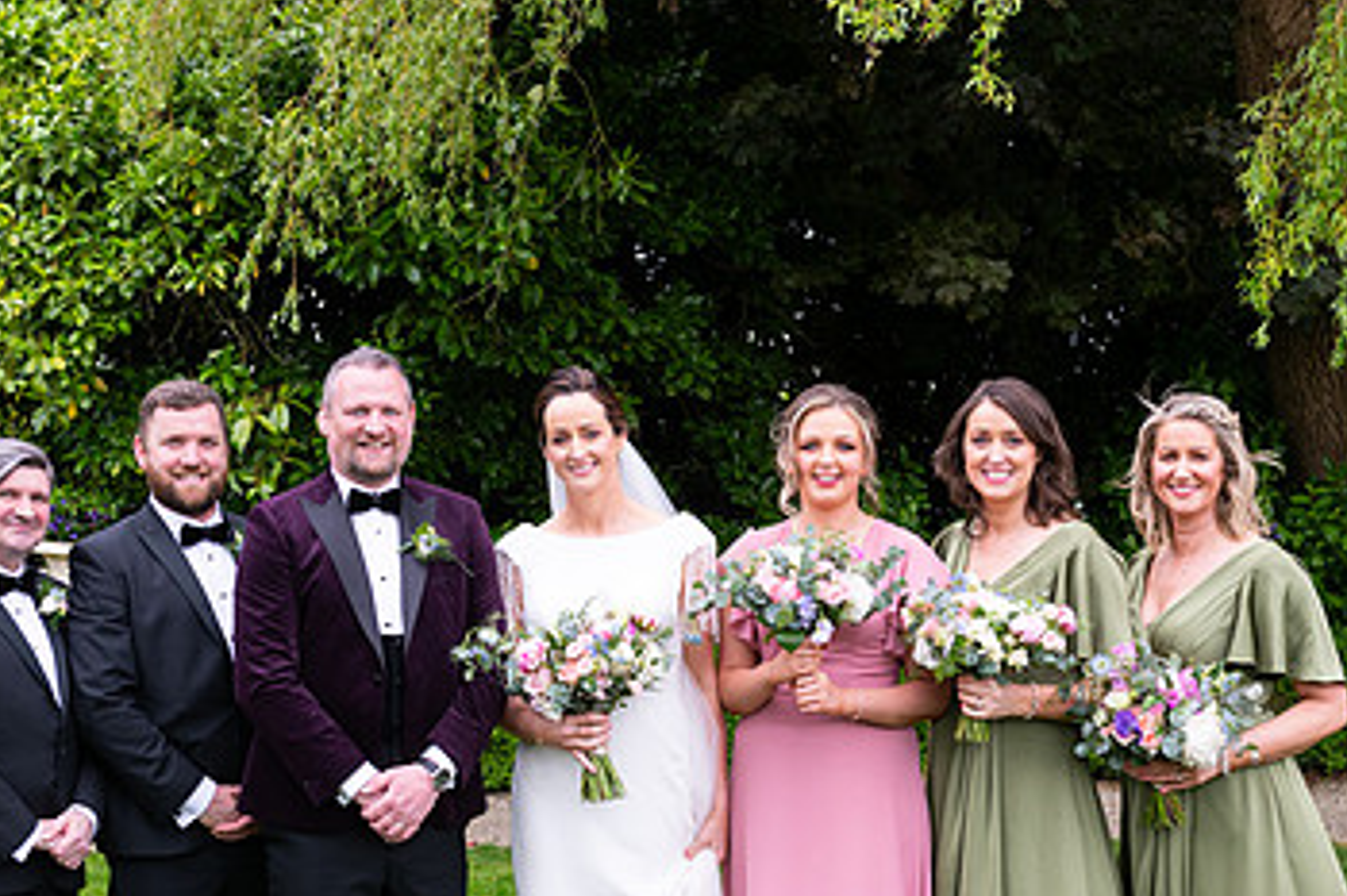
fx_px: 2356
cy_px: 663
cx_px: 573
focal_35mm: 63
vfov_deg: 21.4
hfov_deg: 31.9
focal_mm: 38
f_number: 5
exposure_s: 1/200
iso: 200
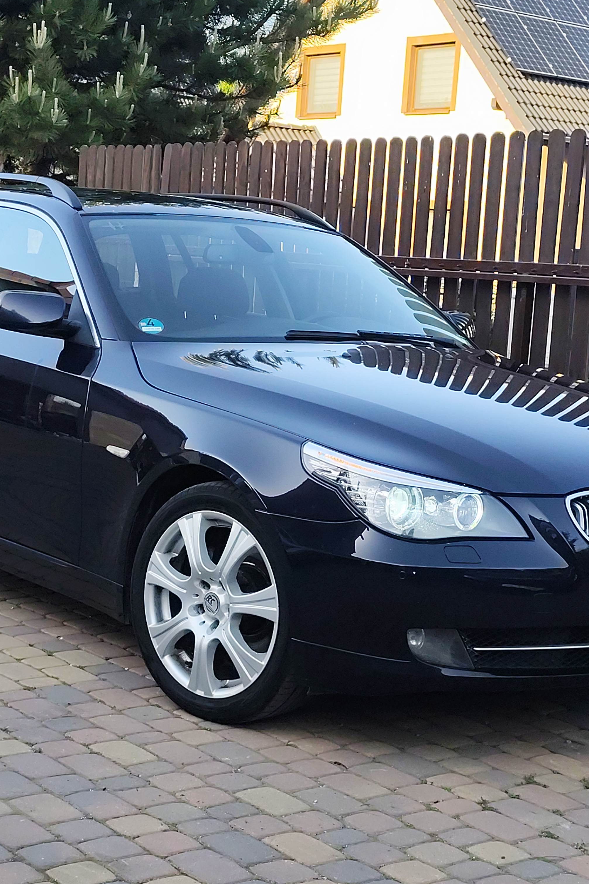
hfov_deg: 21.9
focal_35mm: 62
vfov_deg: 32.4
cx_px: 279
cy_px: 436
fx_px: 1521
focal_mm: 6.19
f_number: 1.65
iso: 50
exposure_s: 1/319
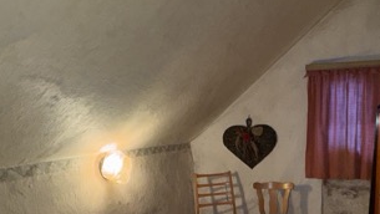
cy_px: 184
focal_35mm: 32
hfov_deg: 59.8
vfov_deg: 35.0
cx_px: 249
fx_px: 323
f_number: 2.2
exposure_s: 1/78
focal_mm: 2.22
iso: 80
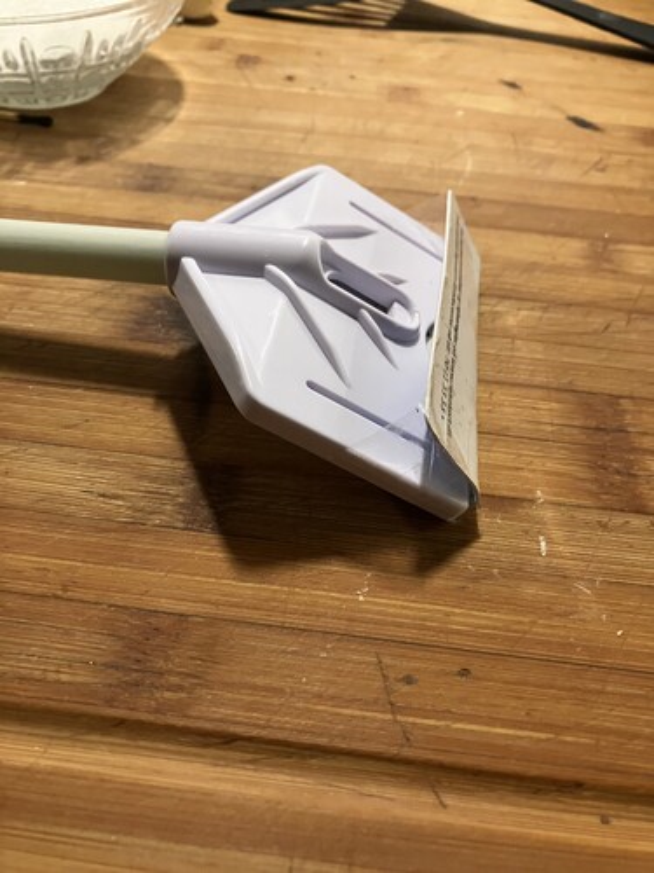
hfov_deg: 49.7
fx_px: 705
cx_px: 327
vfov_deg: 63.4
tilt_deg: -44.4
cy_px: 436
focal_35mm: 28
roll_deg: -9.3
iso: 320
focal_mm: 3.99
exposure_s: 1/60
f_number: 1.8
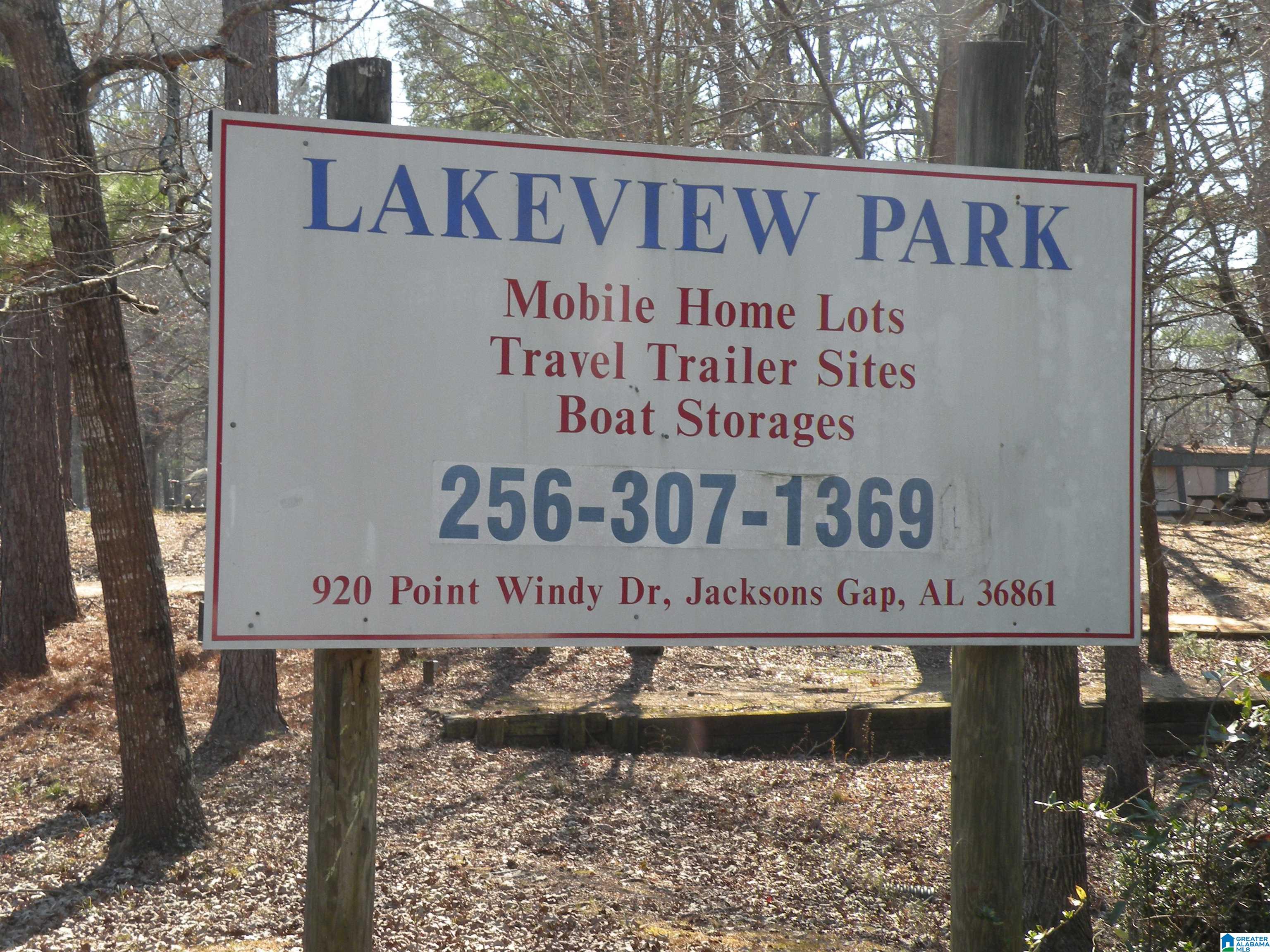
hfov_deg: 29.0
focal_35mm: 67
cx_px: 635
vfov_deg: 21.9
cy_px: 476
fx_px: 2458
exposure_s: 1/130
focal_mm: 11.9
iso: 64
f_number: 4.5
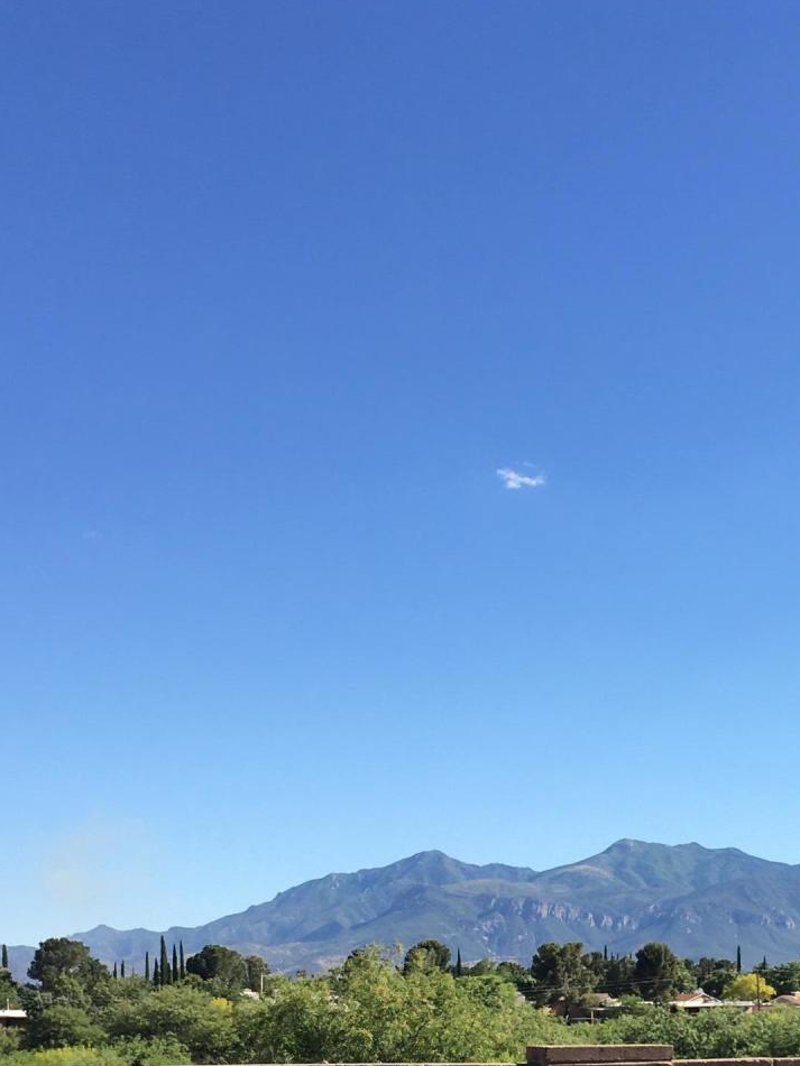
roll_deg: +0.2
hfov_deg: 23.8
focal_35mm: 61
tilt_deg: +0.0
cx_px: 606
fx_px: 1880
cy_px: 1041
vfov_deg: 29.8
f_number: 2.2
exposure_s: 1/1202
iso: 25
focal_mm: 4.15
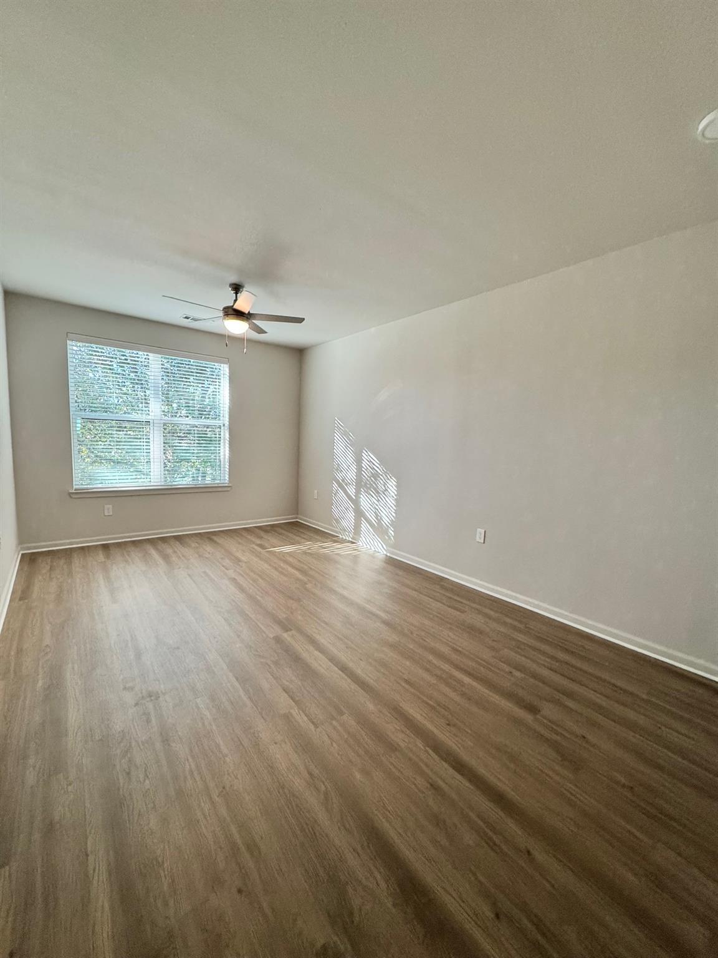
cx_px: 359
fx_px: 387
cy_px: 479
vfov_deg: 102.1
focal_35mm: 14
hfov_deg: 85.7
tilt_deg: -6.2
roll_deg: -1.3
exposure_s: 1/120
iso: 320
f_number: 2.2
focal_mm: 2.22
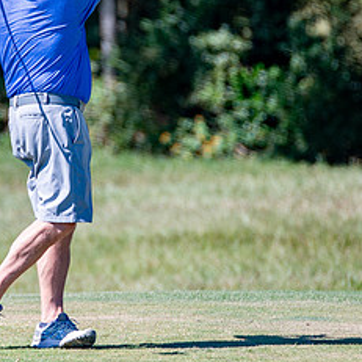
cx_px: 67
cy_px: 142
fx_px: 8211
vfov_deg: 2.5
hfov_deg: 2.5
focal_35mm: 694
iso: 100
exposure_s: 1/1250
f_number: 2.8
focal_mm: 200
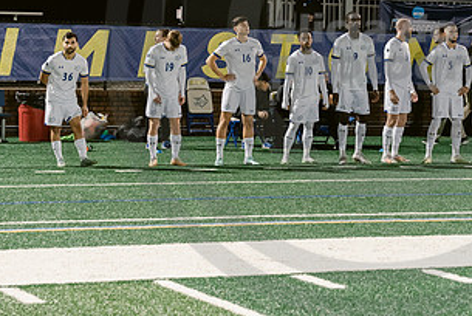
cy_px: 46
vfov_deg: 10.3
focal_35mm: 133
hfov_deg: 15.3
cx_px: 379
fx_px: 1745
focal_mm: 70
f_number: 4
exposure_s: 1/250
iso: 2500
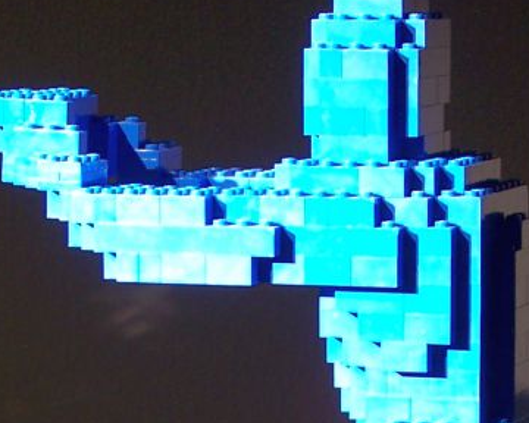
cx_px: 310
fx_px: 2912
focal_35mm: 186
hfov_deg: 10.4
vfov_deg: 8.2
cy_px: 521
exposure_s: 1/2
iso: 80
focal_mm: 11.1
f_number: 3.2
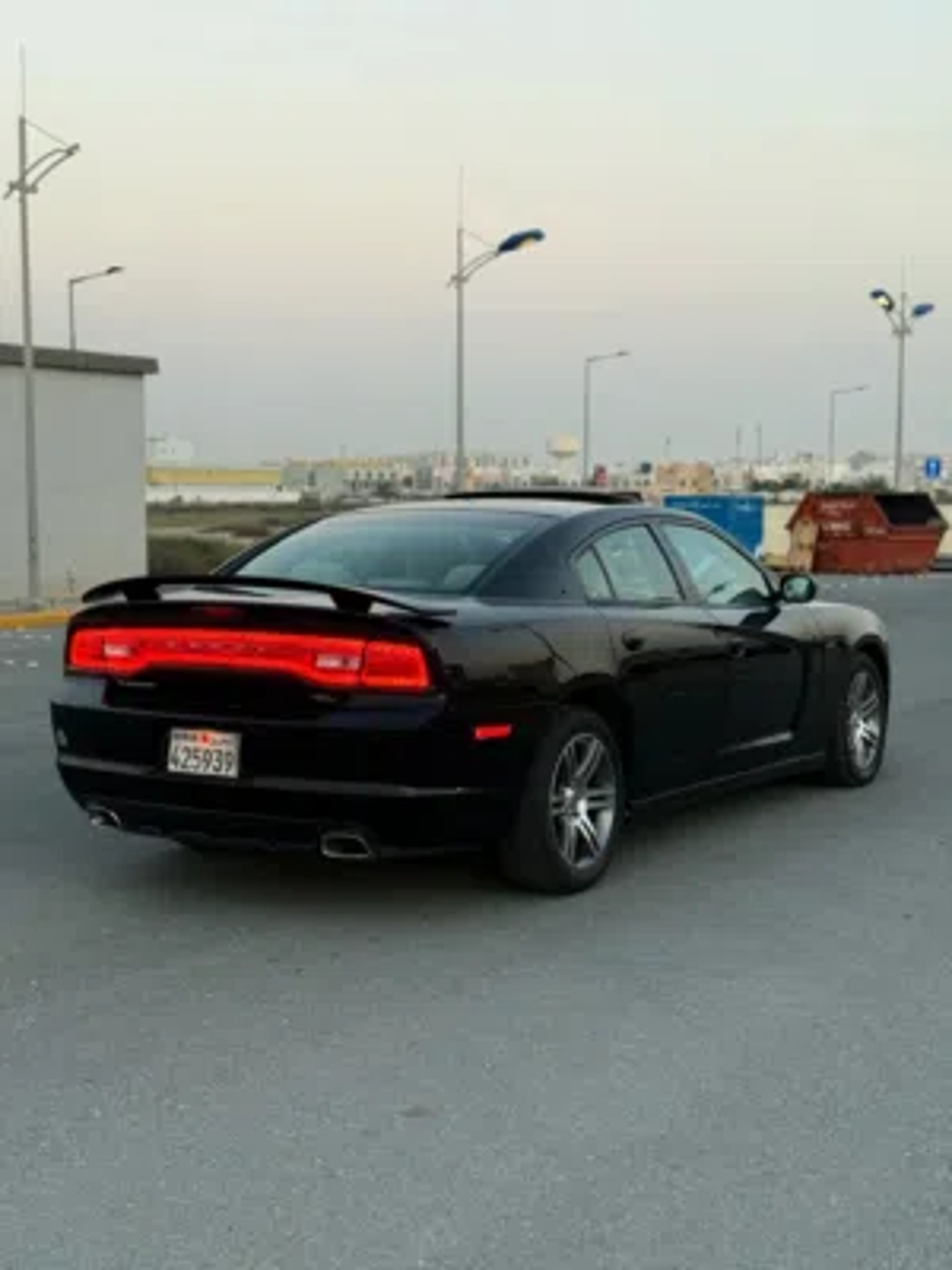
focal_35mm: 48
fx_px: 1760
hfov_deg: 30.3
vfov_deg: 39.7
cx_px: 476
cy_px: 635
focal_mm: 6.76
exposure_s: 1/110
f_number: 1.78
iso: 100
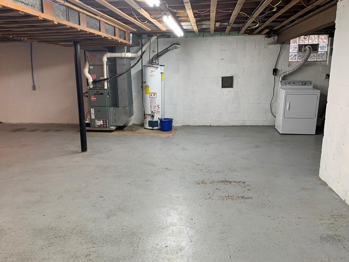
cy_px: 153
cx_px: 160
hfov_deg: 58.3
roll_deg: +0.9
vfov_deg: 45.3
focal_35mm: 31
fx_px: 312
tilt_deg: -14.7
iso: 80
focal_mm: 4.25
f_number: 1.8
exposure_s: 1/60
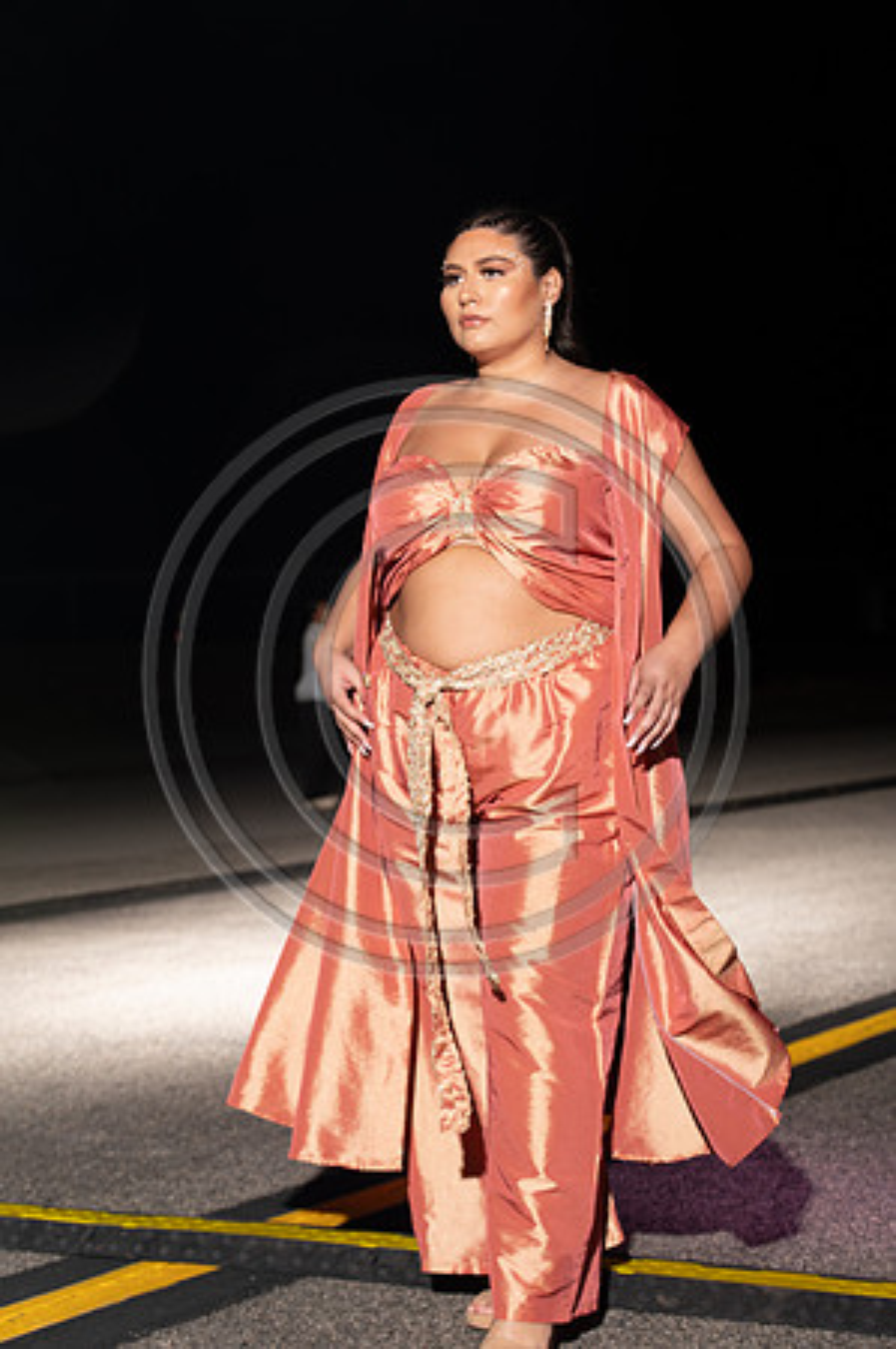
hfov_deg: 19.4
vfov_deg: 28.9
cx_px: 448
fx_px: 2619
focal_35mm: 70
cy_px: 674
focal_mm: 70
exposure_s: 1/200
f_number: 6.3
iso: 1000
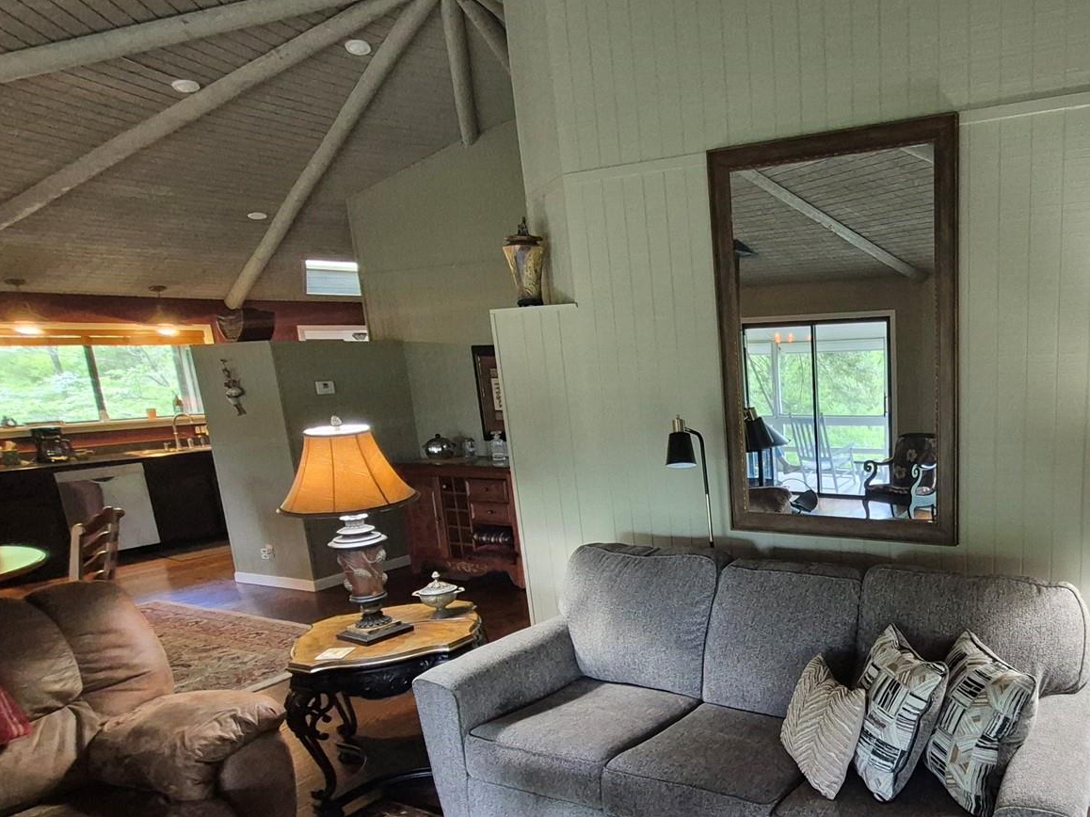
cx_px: 834
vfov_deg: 58.3
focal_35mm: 23
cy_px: 494
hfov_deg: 68.5
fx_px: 724
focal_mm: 1.74
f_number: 2.2
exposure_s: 1/60
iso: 500
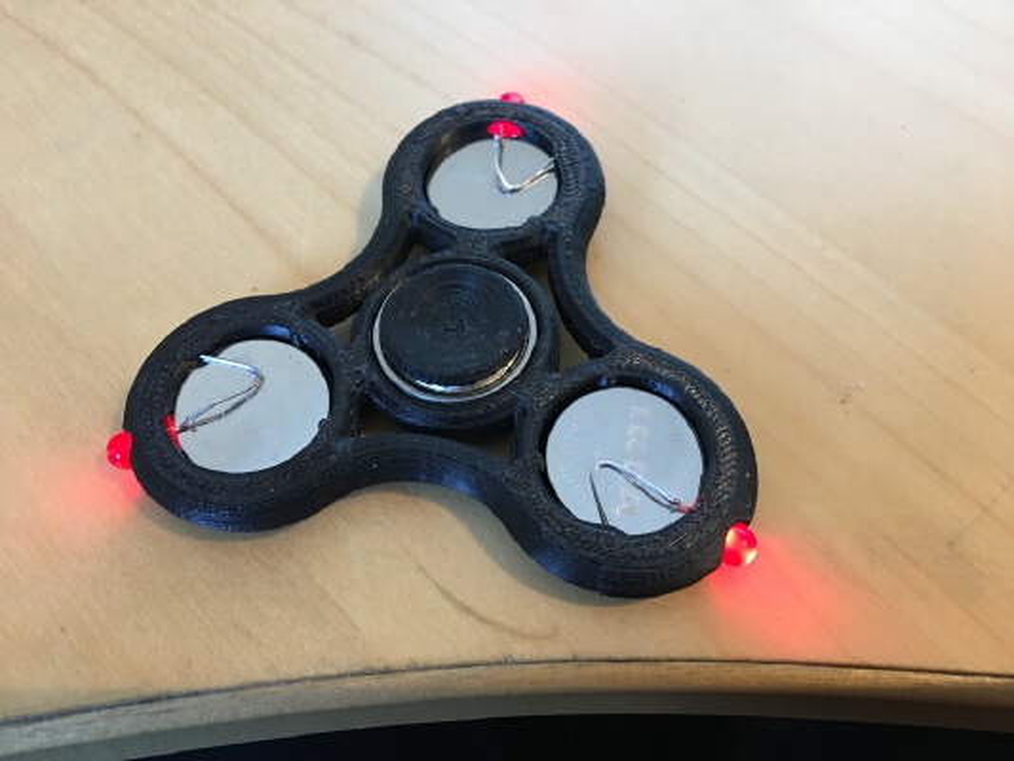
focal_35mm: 29
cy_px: 380
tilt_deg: -58.7
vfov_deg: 48.2
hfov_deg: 61.6
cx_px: 507
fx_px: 850
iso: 80
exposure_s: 1/17
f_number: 2.2
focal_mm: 4.15
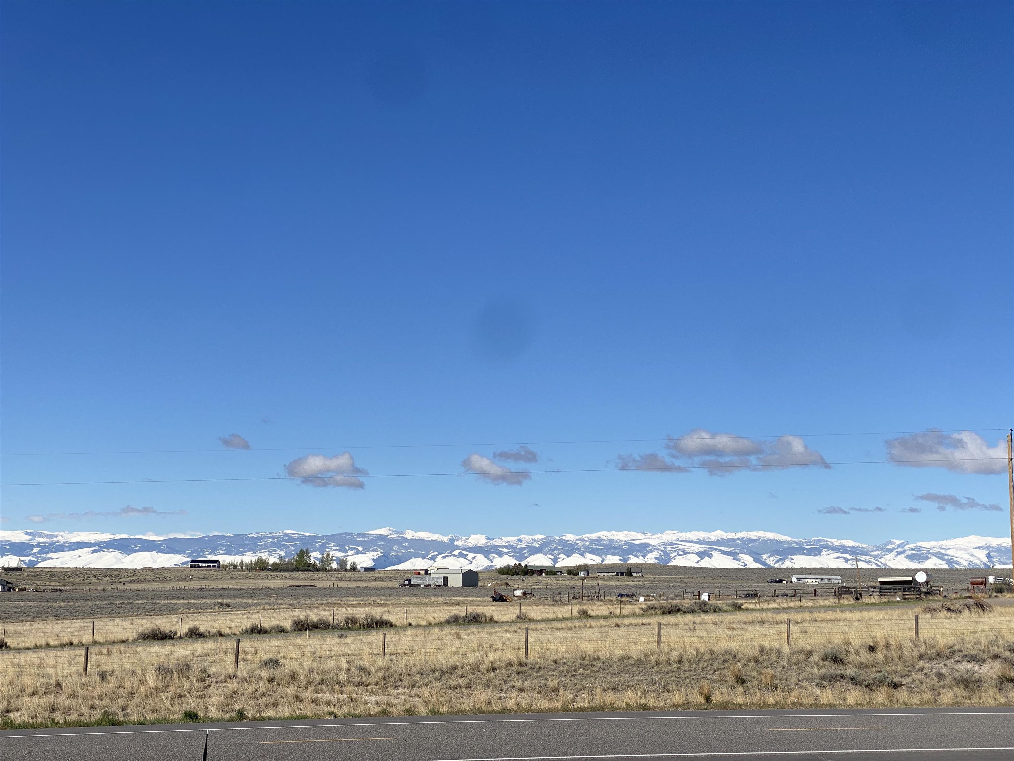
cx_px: 507
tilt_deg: +7.8
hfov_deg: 36.8
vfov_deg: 28.0
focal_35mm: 52
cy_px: 380
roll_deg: -0.2
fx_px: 1523
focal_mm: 6
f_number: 2
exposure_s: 1/2660
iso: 20
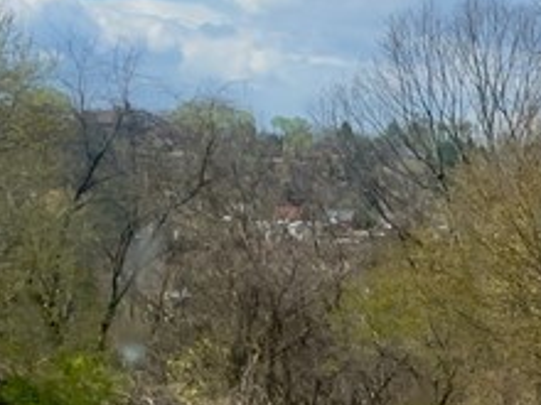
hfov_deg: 13.1
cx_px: 1217
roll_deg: -1.1
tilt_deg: -8.0
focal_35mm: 121
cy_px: 423
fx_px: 1891
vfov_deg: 12.1
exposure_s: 1/3401
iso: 32
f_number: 1.6
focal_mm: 4.2
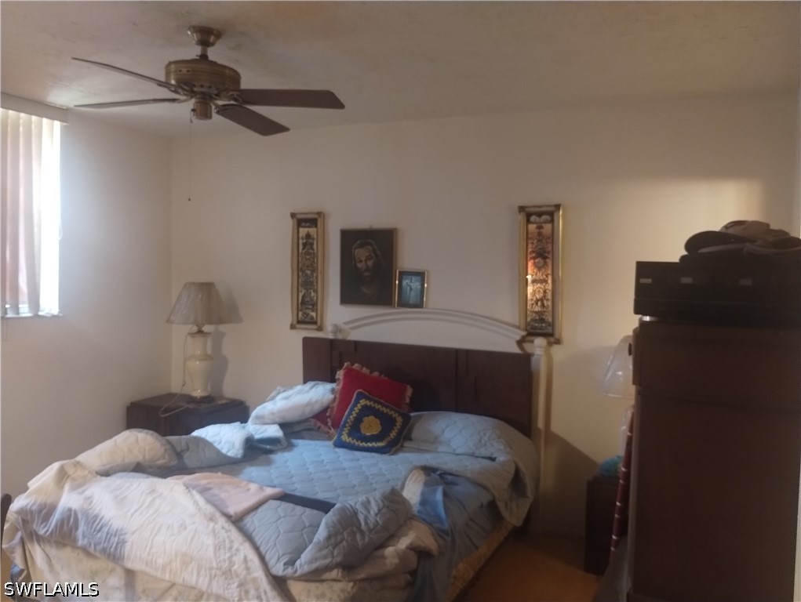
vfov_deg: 49.8
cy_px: 301
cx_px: 400
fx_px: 649
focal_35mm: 28
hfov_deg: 63.4
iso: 1644
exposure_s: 1/20
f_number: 1.8
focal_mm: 4.27
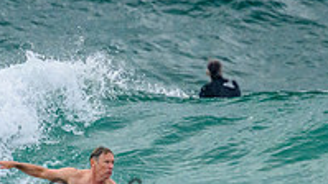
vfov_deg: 0.5
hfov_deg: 0.9
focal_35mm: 2495
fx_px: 21703
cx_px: 107
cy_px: 196
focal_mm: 800
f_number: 11
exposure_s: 1/2000
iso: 2500
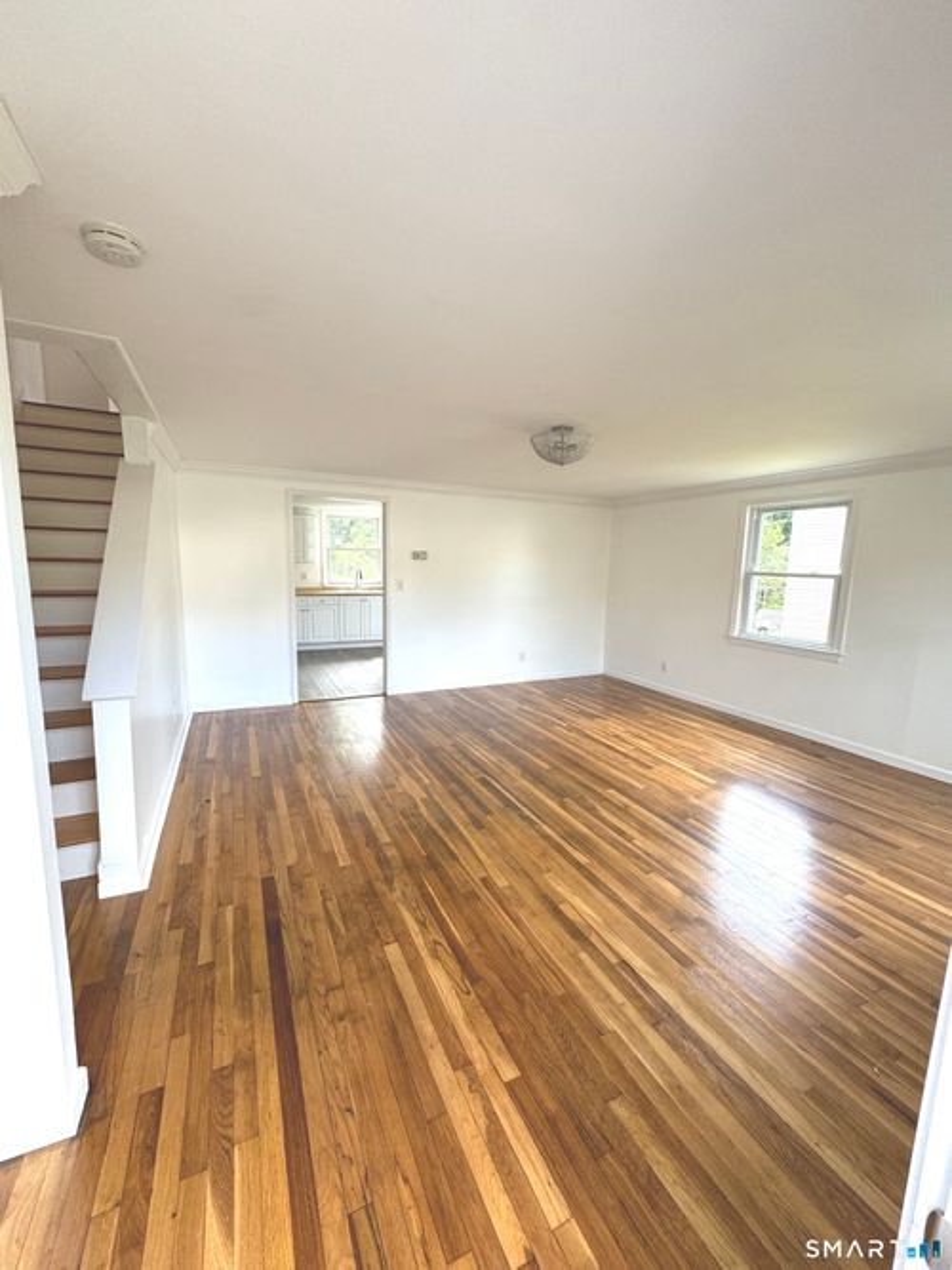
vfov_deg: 102.1
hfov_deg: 85.7
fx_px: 514
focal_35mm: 14
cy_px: 635
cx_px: 476
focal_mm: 2.22
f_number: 2.2
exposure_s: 1/99
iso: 100
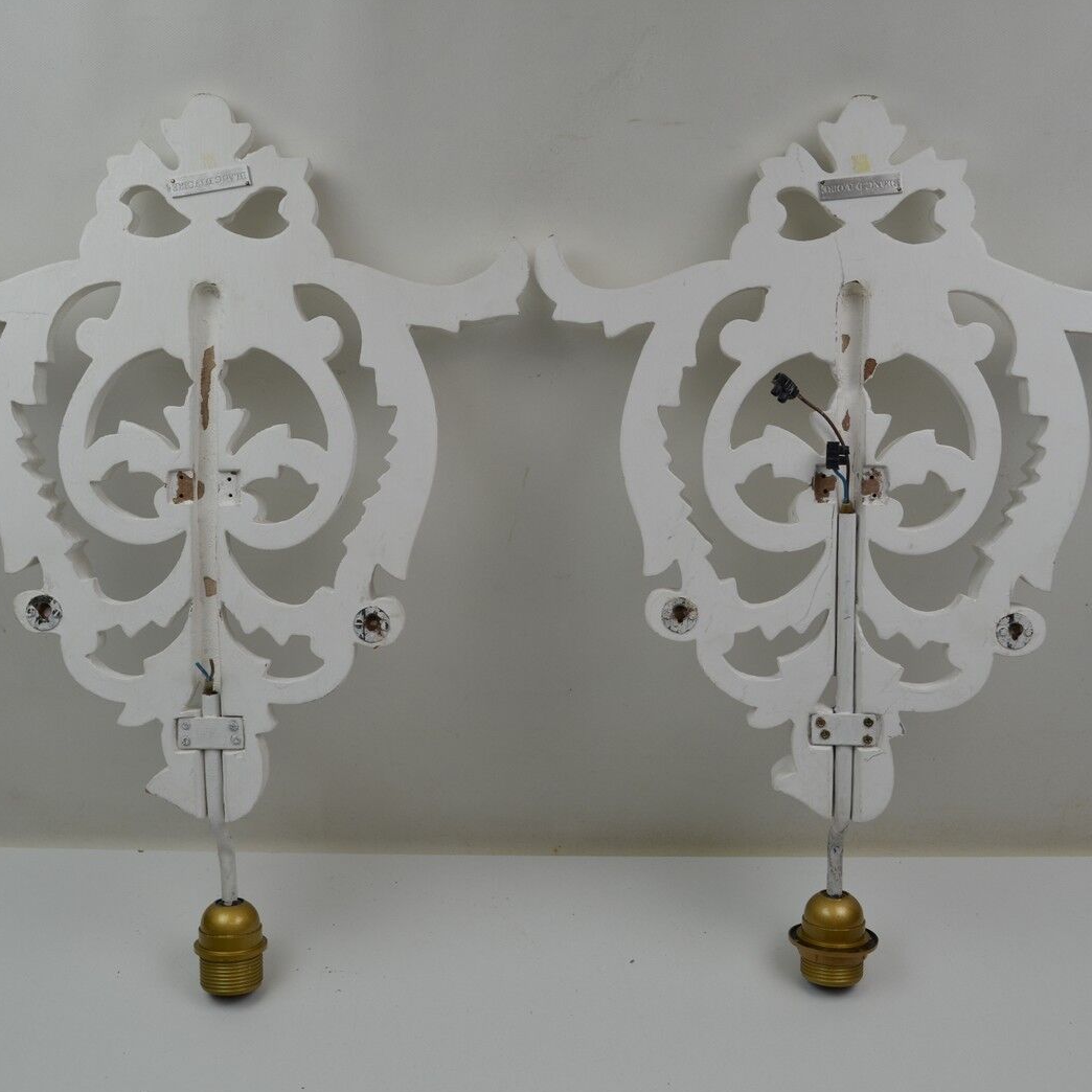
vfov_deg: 42.8
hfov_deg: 42.8
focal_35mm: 39
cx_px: 524
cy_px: 548
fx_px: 1392
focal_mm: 20
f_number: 5.6
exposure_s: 1/125
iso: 250
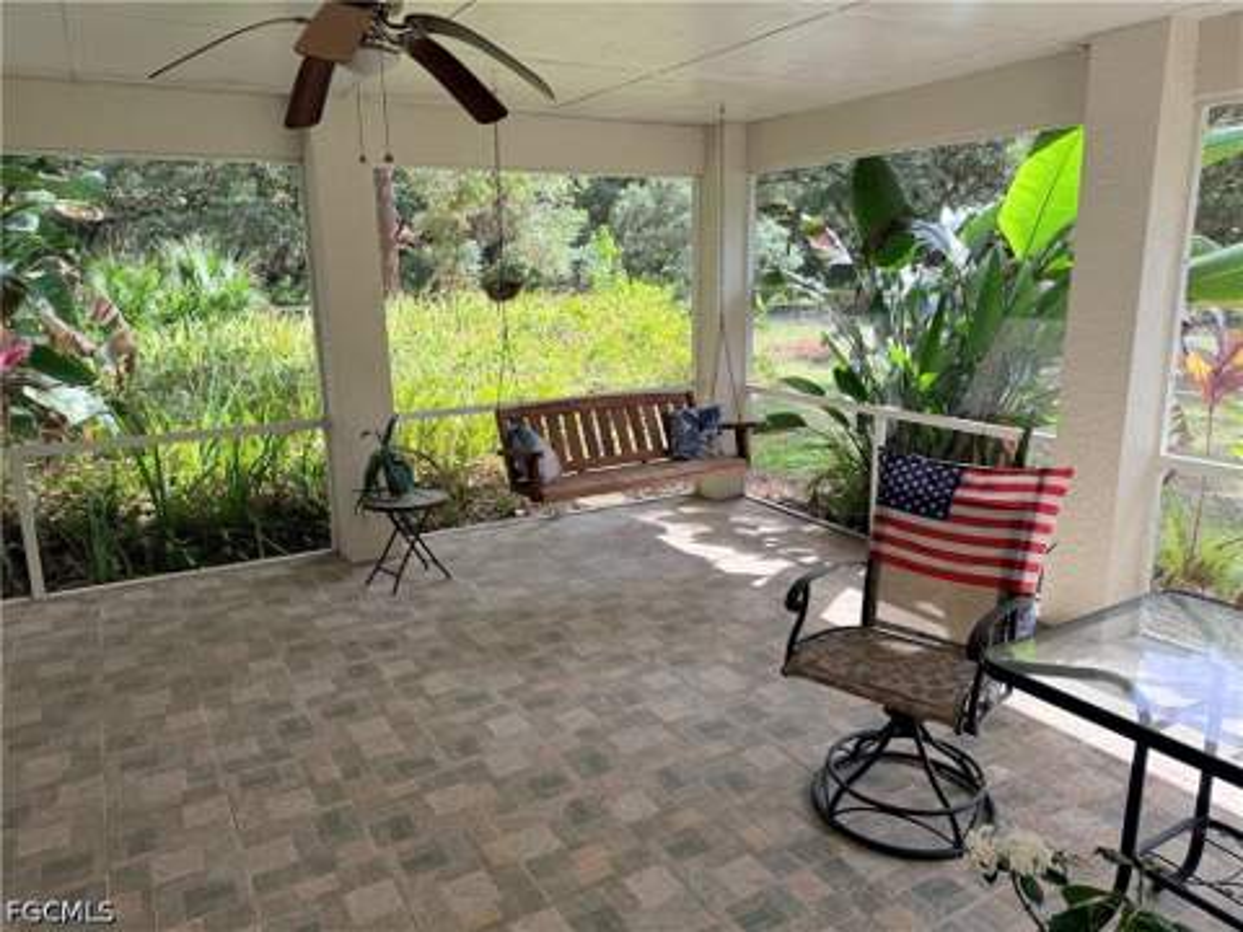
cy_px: 466
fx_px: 862
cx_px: 622
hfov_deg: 71.6
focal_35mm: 24
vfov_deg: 56.8
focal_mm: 6.76
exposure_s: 1/459
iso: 100
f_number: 1.78
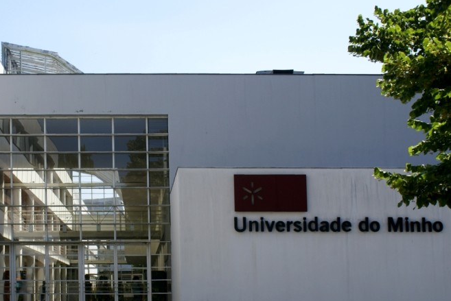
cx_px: 129
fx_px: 962
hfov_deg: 26.1
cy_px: 195
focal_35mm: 77
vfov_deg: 17.8
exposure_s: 1/160
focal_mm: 35
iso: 100
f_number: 9
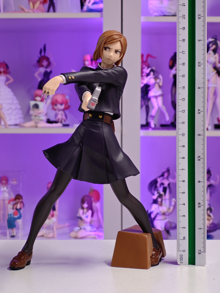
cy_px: 146
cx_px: 110
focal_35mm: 80
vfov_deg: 24.4
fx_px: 678
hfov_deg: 18.4
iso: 800
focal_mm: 7.48
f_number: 2.4
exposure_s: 1/33.3
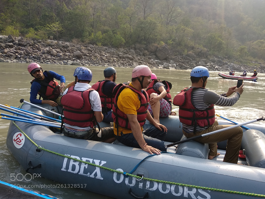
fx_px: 199
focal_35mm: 26
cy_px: 100
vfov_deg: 53.1
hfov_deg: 67.3
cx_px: 132
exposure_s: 1/350
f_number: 2.2
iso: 125
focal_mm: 3.81
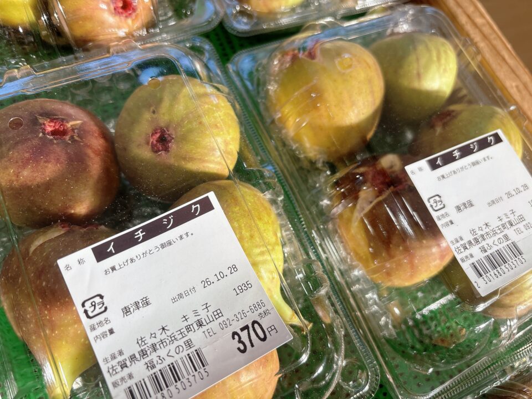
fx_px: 400
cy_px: 200
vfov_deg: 53.1
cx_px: 266
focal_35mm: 26
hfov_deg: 67.3
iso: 32
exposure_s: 1/122
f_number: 1.6
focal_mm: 5.96
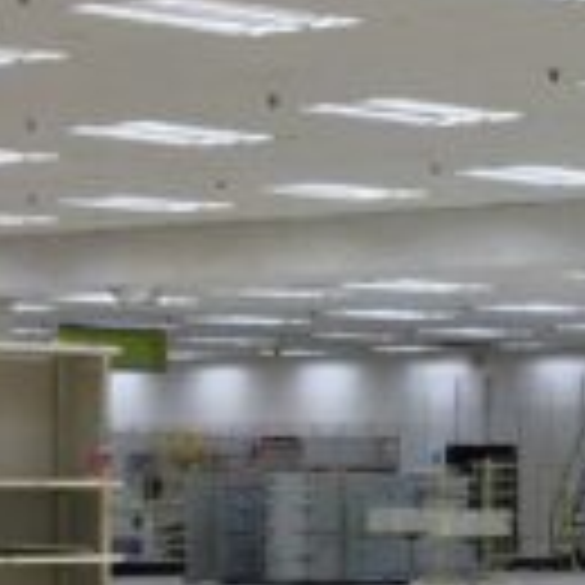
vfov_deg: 11.5
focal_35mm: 151
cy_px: 536
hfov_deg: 9.5
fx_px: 2887
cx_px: 1642
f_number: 2.2
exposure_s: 1/40
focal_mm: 4.15
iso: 25
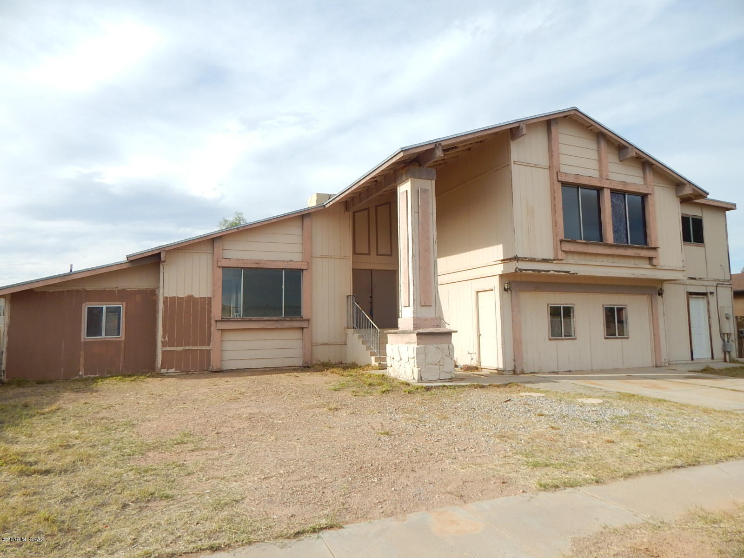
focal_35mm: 22
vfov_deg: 61.1
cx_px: 372
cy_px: 279
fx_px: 473
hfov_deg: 76.4
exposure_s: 1/1250
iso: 125
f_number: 3
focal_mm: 4
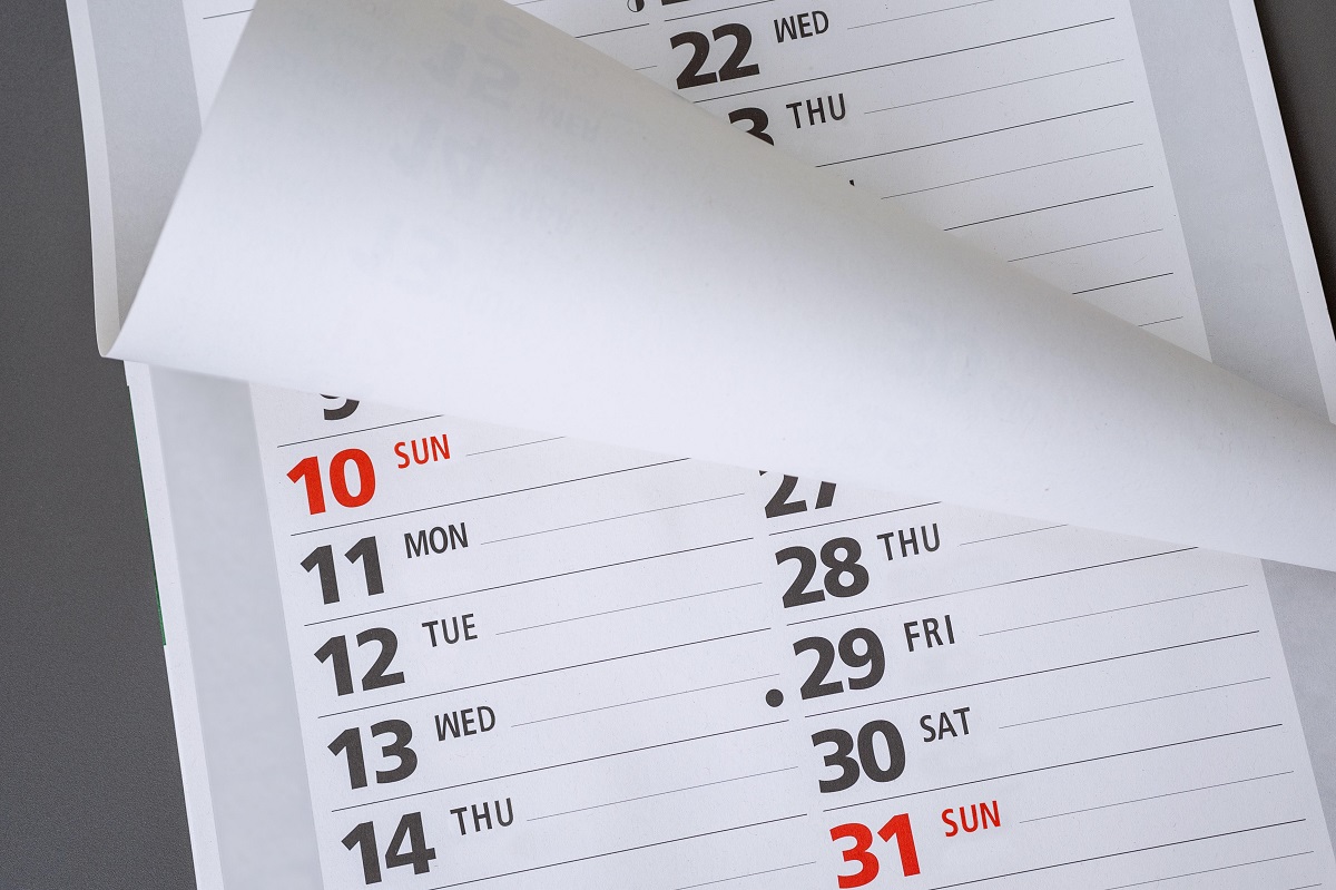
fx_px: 1298
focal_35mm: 35
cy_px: 445
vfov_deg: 37.8
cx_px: 668
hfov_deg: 54.5
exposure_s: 1/80
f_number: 5.6
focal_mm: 35
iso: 400
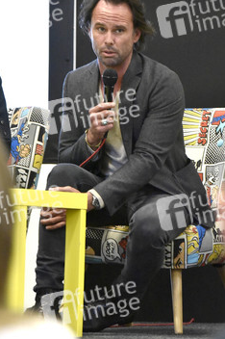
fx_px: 2132
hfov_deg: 6.0
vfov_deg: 9.1
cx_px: 118
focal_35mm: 227
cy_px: 160
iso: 12800
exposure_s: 1/100
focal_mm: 200
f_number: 8
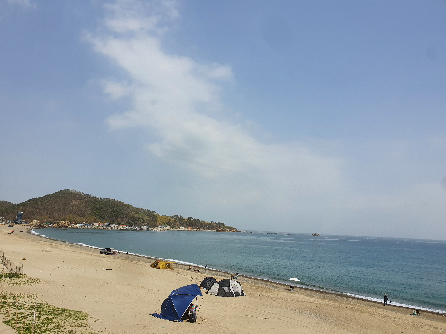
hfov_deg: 67.3
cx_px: 223
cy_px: 167
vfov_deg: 53.1
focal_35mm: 26
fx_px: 335
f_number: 2.4
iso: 50
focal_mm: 4.32
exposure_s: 1/3072
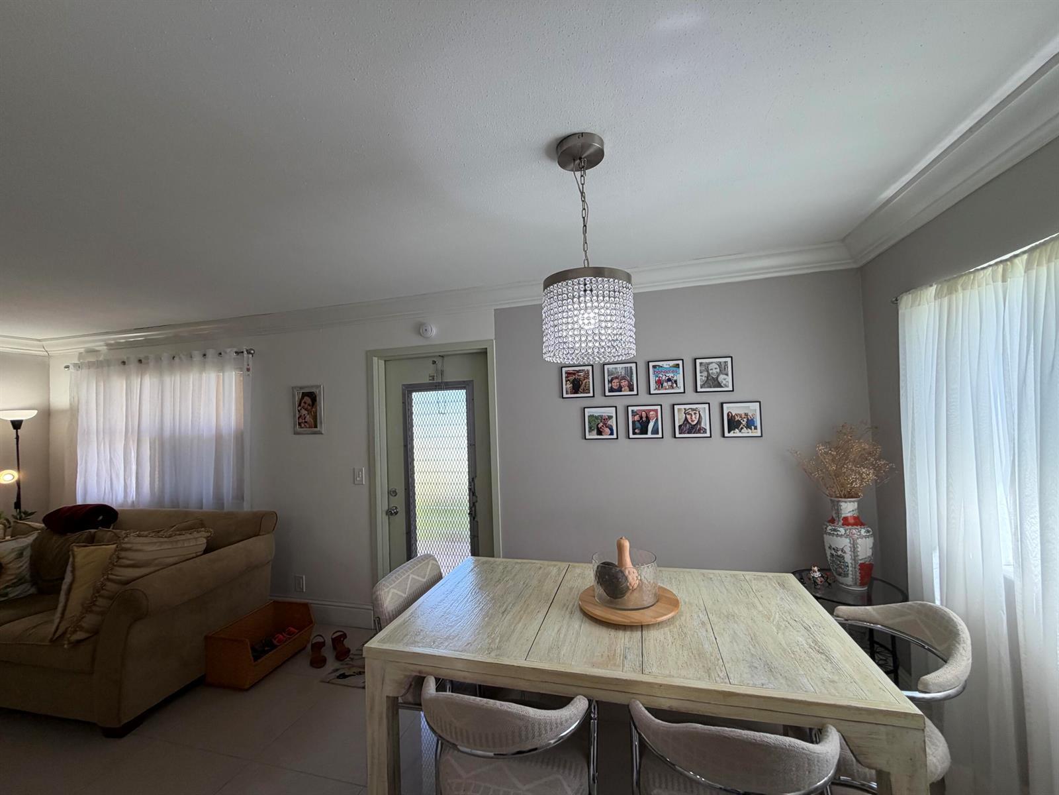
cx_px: 530
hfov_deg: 102.1
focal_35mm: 14
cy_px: 398
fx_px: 428
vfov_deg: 85.7
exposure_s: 1/120
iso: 100
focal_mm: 2.22
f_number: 2.2
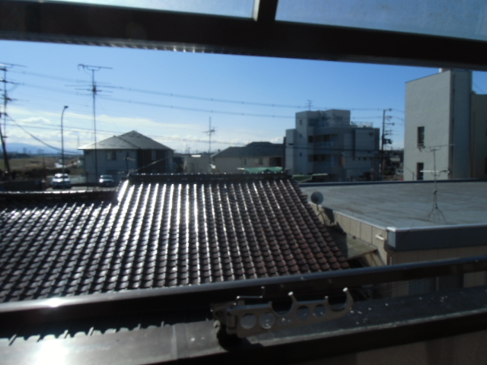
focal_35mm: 24
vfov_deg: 56.8
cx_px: 244
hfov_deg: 71.6
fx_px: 338
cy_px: 182
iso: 64
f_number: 7.9
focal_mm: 4.24
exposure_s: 1/250
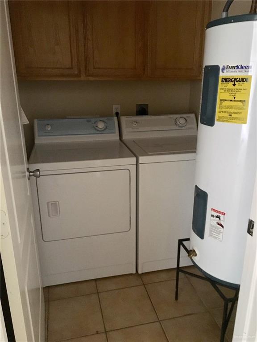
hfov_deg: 48.2
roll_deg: +0.1
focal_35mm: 29
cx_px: 128
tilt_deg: -19.0
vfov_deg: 61.7
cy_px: 171
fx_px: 287
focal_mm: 4.15
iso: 500
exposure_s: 1/15
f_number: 2.2
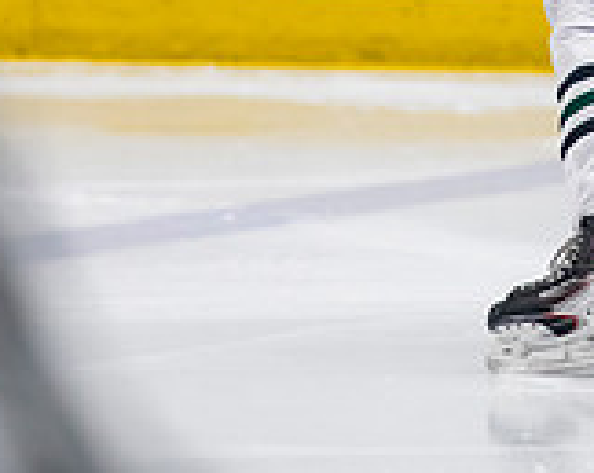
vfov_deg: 1.9
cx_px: 610
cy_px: -289
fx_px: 13969
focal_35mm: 796
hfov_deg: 2.4
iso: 2000
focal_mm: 180
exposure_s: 1/640
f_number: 3.2
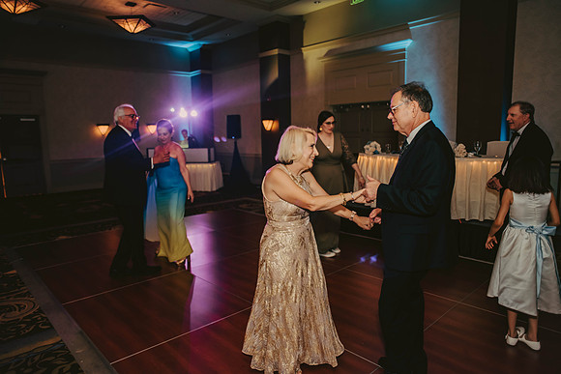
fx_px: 374
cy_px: 187
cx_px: 280
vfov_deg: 53.2
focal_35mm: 24
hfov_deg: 73.7
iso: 800
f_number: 2.8
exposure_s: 1/125
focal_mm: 24
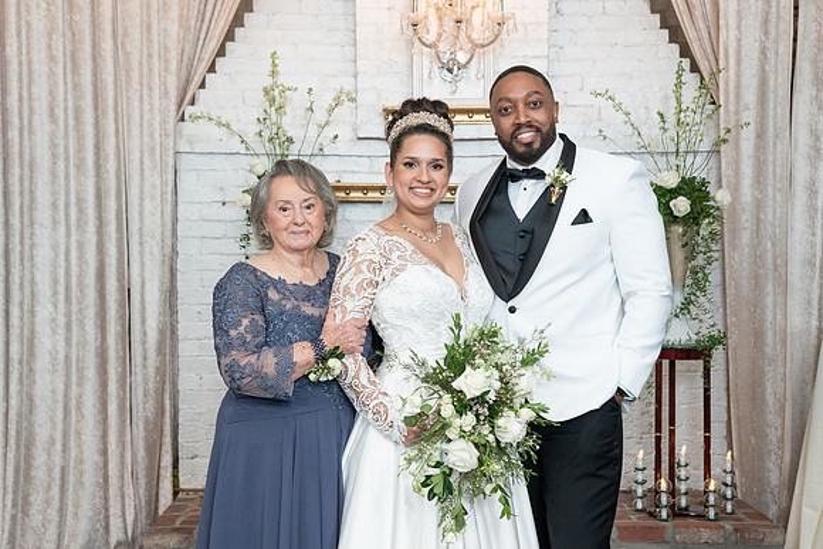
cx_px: 410
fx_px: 1170
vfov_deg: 26.4
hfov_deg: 38.8
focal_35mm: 51
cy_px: 286
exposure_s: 1/200
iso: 2000
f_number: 4.5
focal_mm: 49
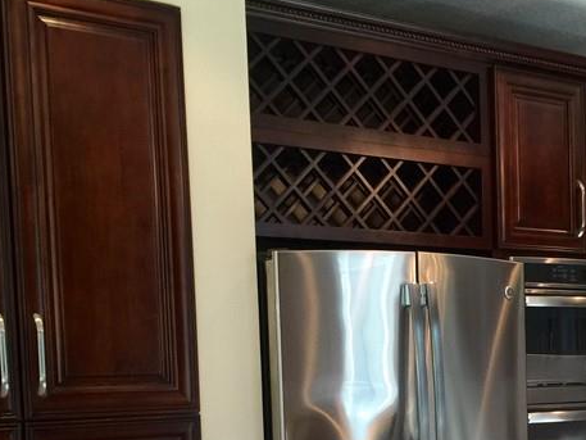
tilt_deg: -4.1
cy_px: 453
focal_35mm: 65
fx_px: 1101
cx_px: 517
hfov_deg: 28.7
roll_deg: +0.2
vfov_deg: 21.7
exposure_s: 1/15
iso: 32
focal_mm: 4.15
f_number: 2.2
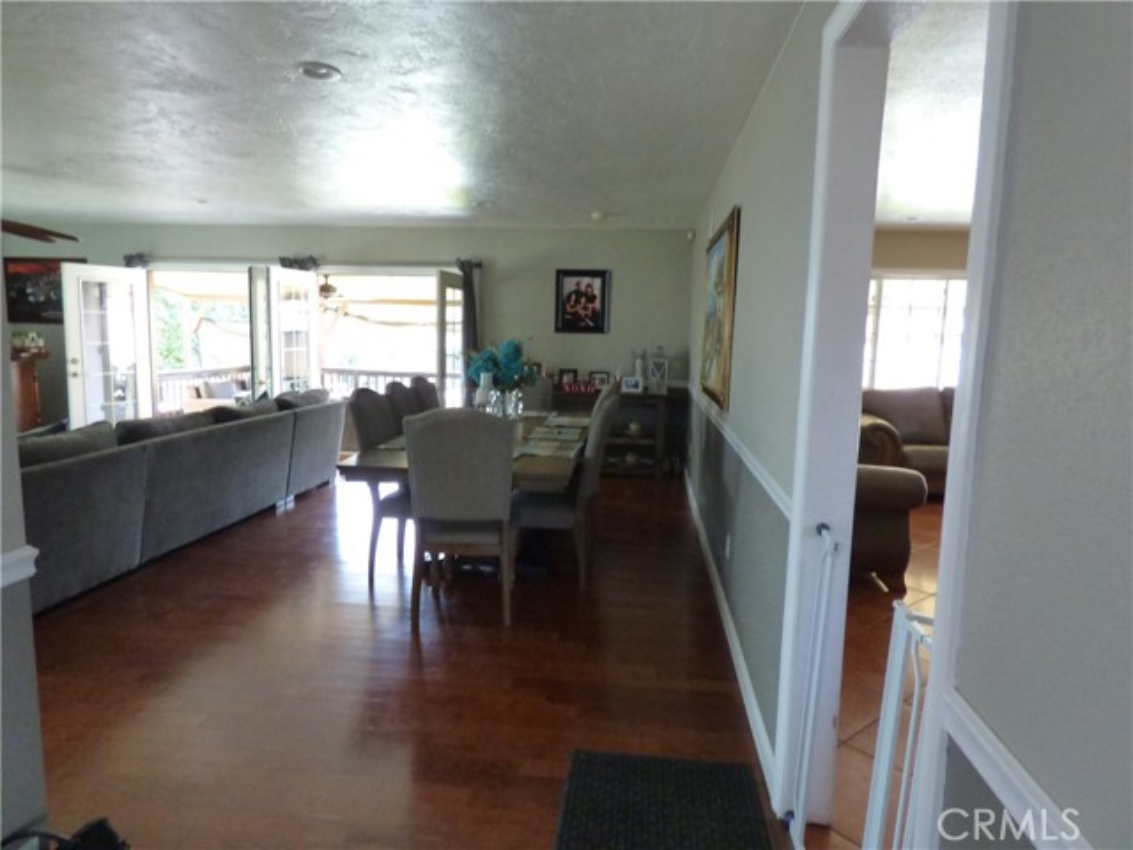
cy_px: 425
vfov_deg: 66.0
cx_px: 566
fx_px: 655
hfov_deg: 81.7
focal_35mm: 20
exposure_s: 1/50
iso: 800
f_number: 2.8
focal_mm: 3.58
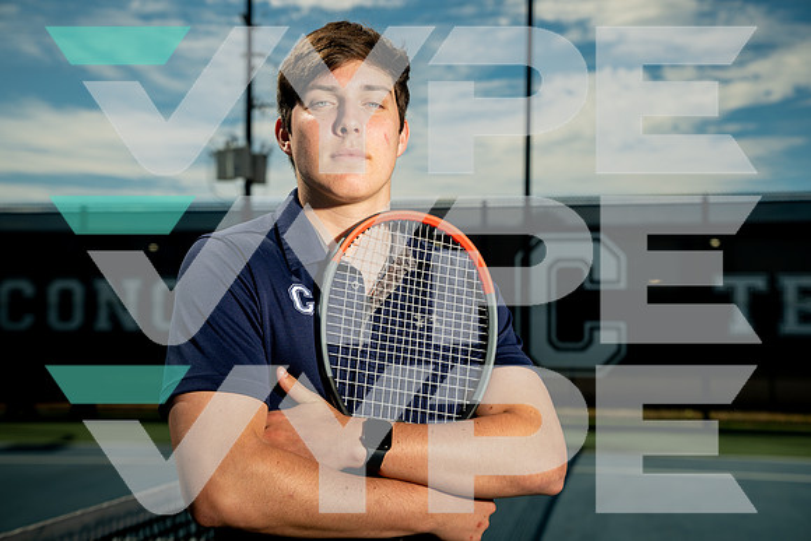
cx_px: 406
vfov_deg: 25.1
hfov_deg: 36.9
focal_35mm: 54
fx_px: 1217
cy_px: 270
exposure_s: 1/250
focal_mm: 54
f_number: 4.5
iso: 100
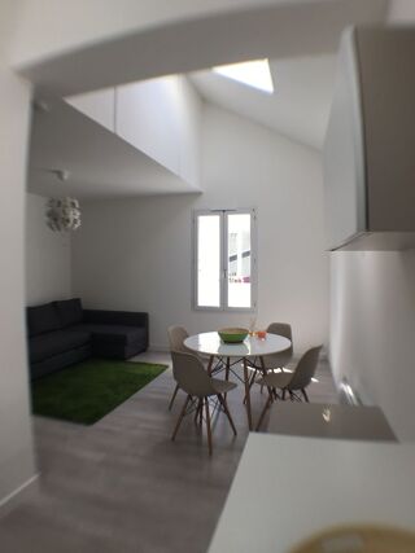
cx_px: 208
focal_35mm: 29
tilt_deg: -1.3
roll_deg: +0.5
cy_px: 276
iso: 25
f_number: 2.2
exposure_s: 1/100
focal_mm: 4.15
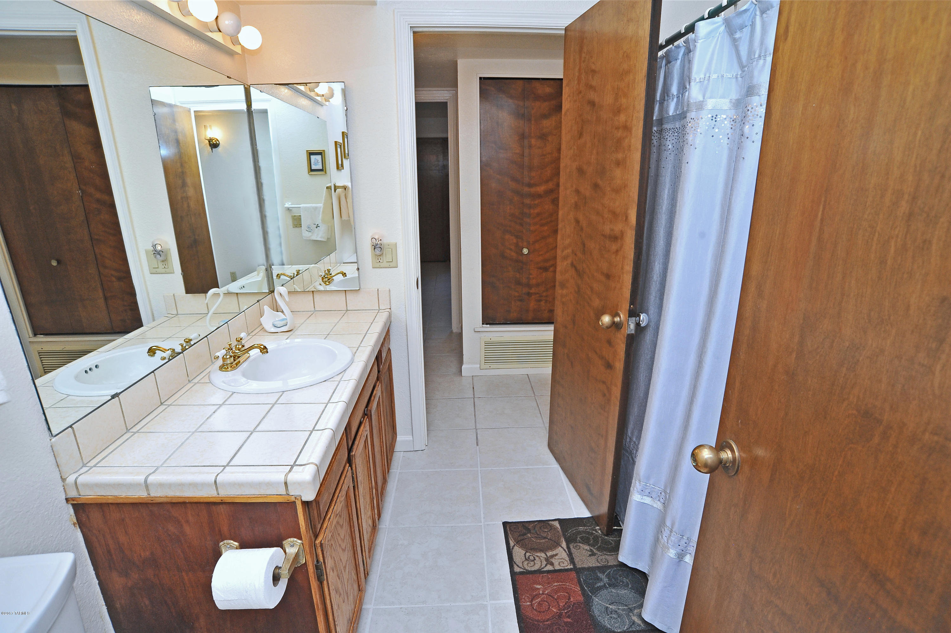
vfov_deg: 67.3
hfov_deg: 90.0
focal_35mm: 18
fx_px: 475
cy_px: 316
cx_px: 476
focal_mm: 18
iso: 1000
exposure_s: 1/60
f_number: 9
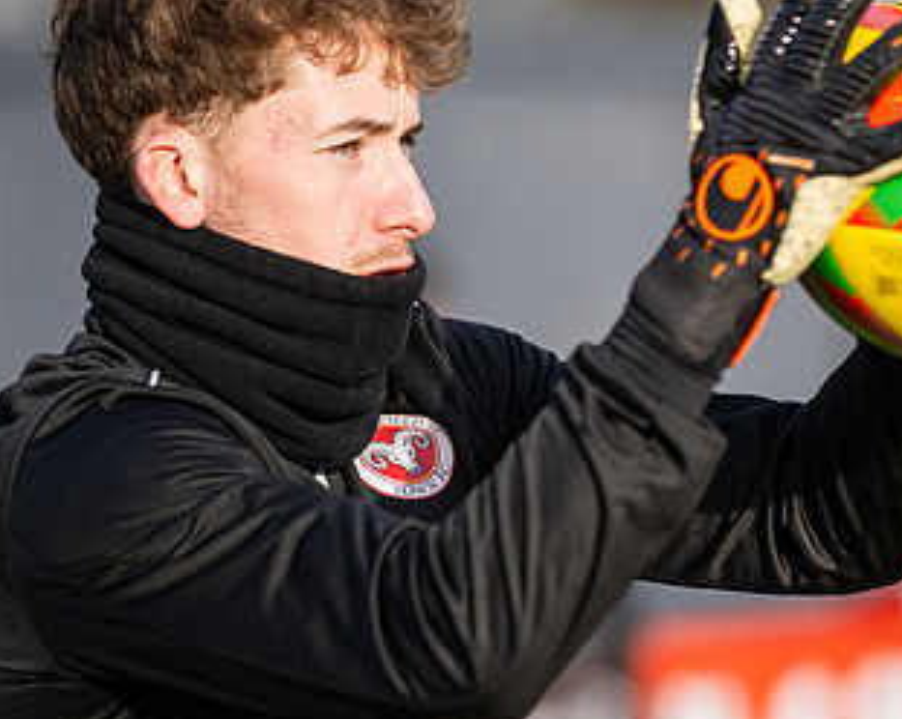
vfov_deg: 4.3
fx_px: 9518
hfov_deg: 5.4
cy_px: 536
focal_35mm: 357
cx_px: 765
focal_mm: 135
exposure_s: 1/2500
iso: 100
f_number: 1.8
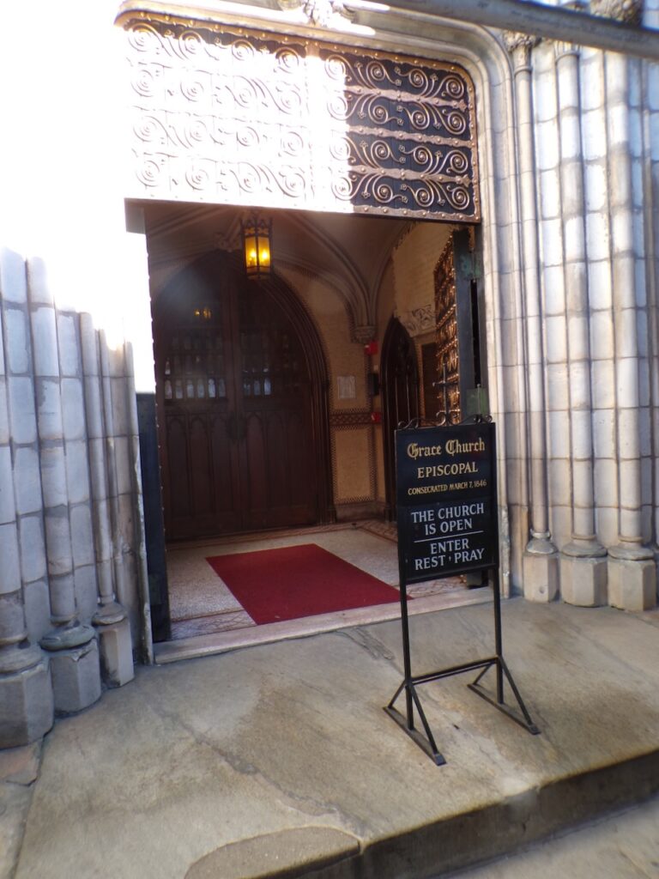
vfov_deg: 71.6
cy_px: 440
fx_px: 609
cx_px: 330
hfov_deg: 56.8
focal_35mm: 24
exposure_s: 1/50
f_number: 3
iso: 100
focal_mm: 4.3
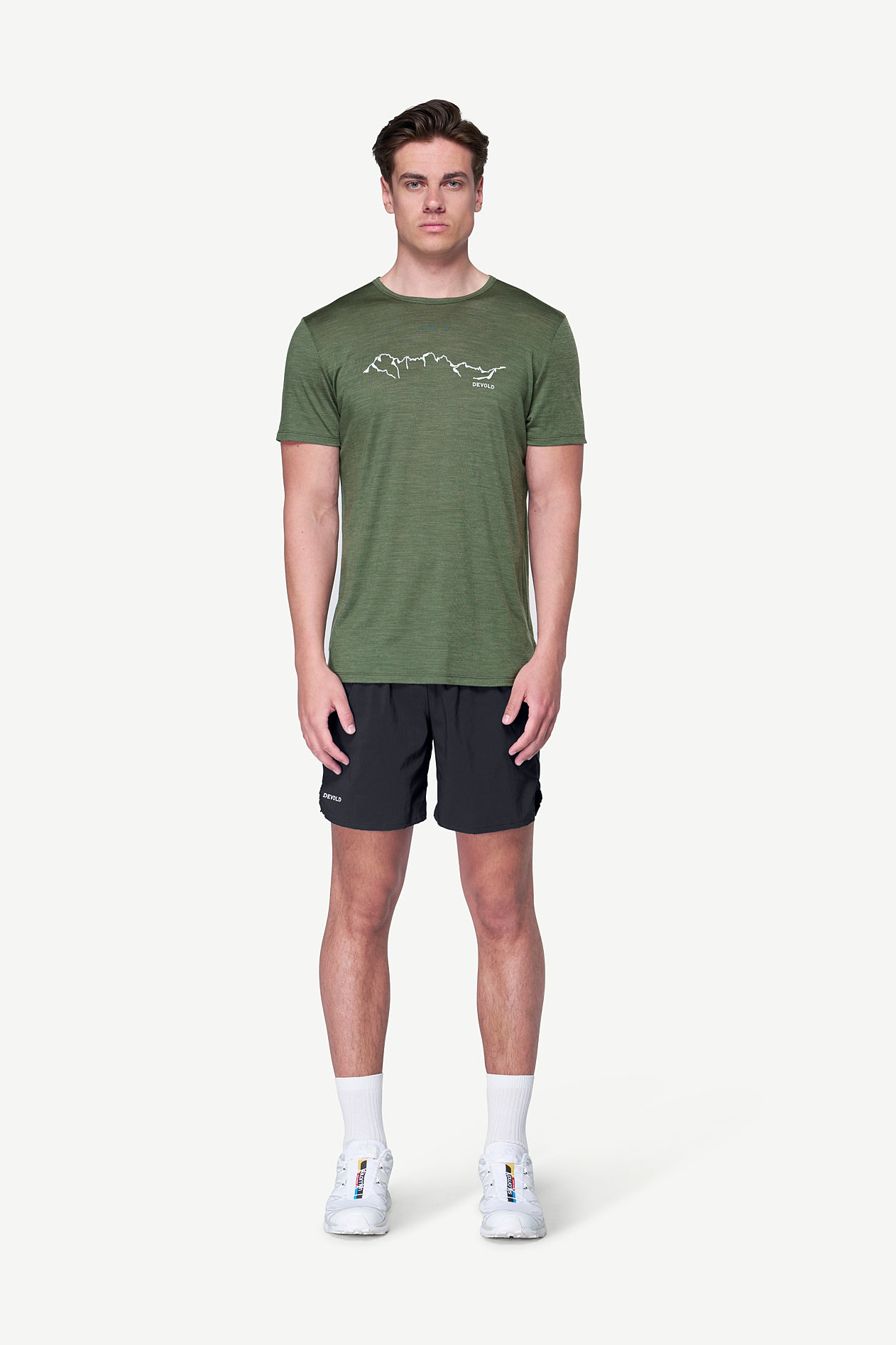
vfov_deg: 28.5
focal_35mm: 71
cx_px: 445
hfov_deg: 19.2
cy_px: 674
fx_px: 2650
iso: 100
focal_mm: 70
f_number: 5.6
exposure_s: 1/50
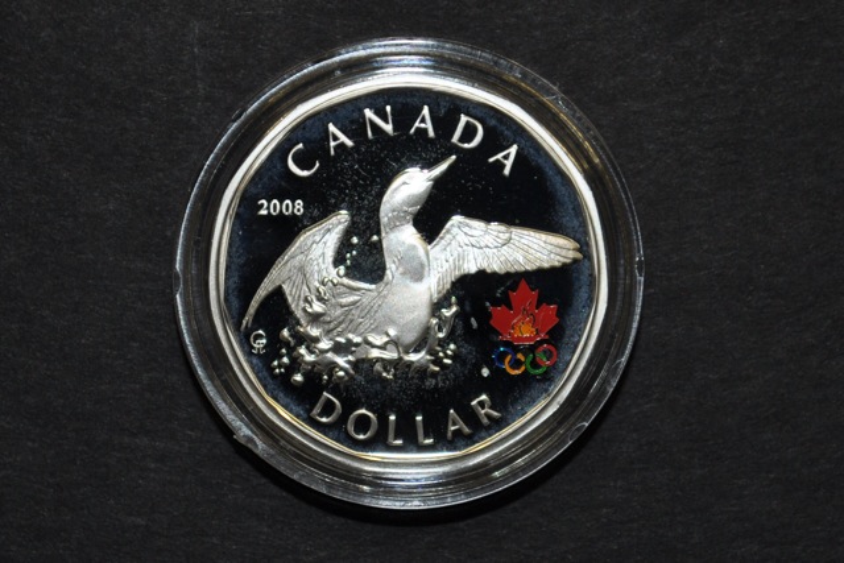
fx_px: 1934
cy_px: 282
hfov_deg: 24.6
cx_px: 422
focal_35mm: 82
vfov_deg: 16.6
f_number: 5.6
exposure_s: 1/30
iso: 200
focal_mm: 55
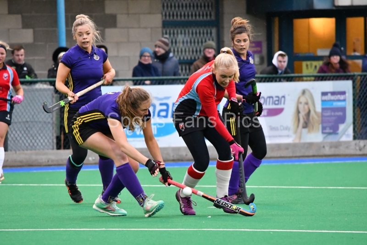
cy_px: 122
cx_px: 184
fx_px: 4281
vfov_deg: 3.3
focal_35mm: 420
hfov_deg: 4.9
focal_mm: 210
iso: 5000
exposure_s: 1/800
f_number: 5.3
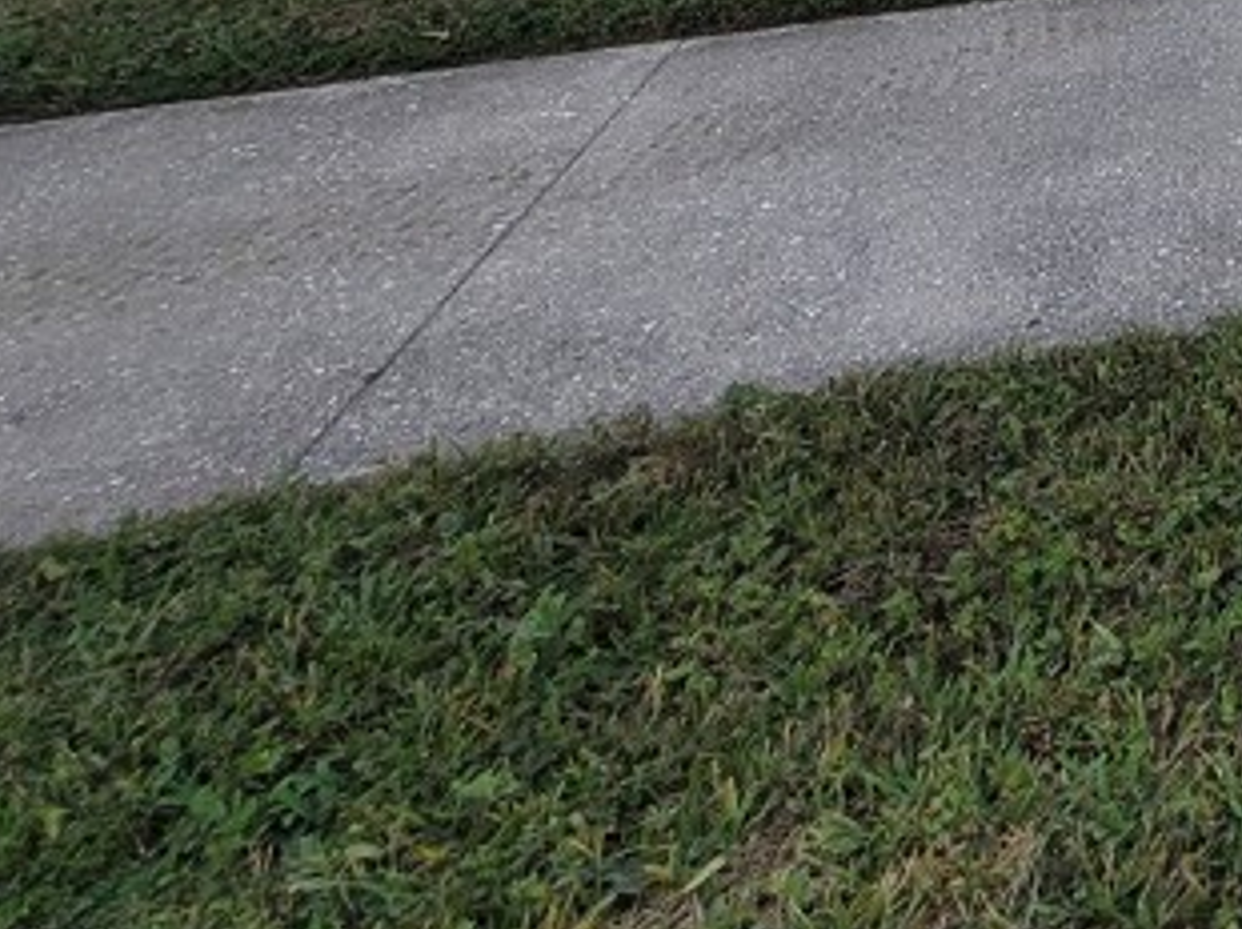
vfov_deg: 25.2
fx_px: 1542
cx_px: 1759
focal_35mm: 43
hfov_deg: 30.2
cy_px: -477
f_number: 2.2
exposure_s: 1/707
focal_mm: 2.2
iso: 64
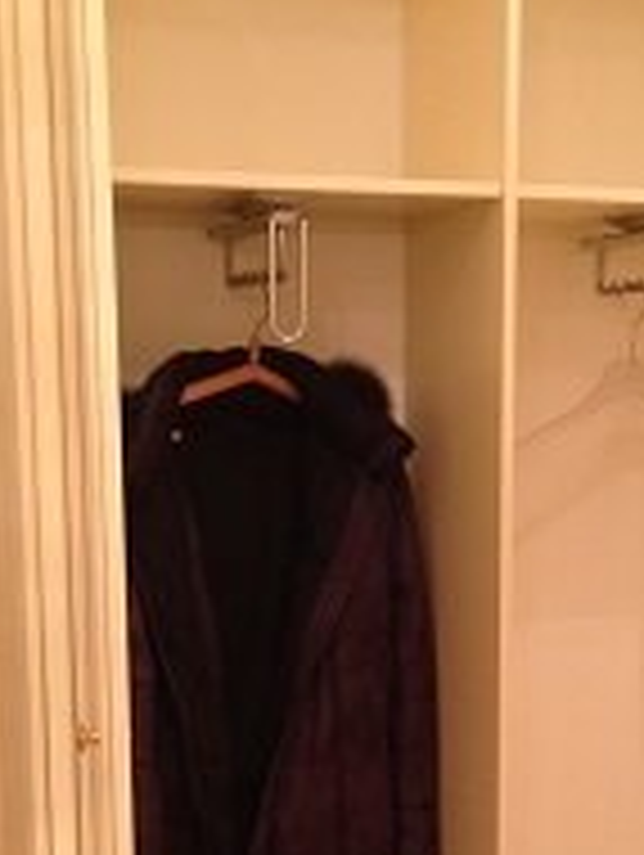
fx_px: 2005
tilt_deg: -6.1
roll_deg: -0.3
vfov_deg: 23.6
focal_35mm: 81
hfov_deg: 18.2
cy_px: 742
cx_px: 455
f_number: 2.4
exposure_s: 1/20
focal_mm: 4.12
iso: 100
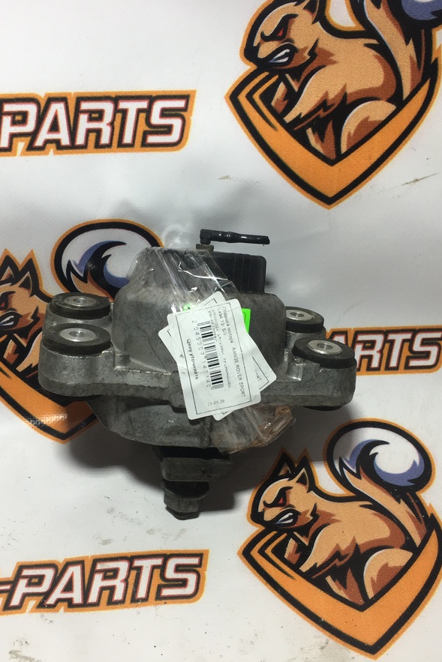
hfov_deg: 32.6
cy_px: 326
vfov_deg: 47.4
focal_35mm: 41
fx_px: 755
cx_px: 204
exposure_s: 1/100
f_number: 2.2
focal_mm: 4.15
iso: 40
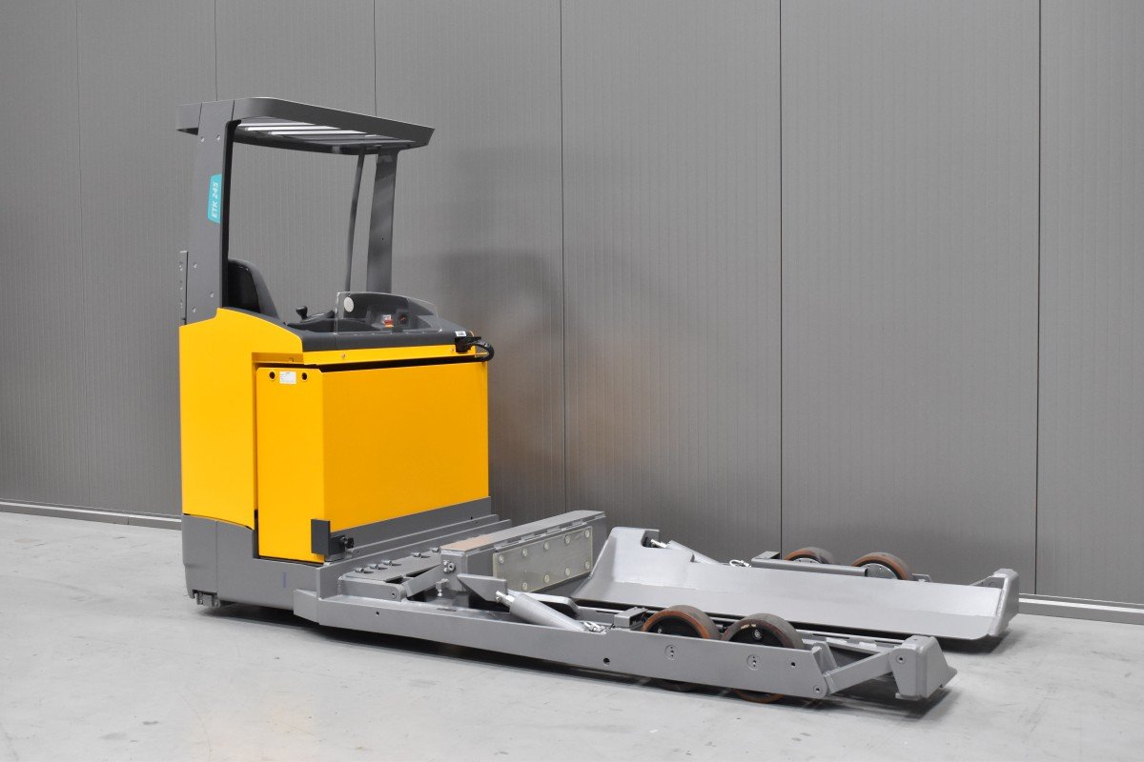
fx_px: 1382
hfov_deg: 45.0
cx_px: 572
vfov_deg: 30.8
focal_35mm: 44
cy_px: 381
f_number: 6.3
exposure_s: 1/40
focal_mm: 29
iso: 1600
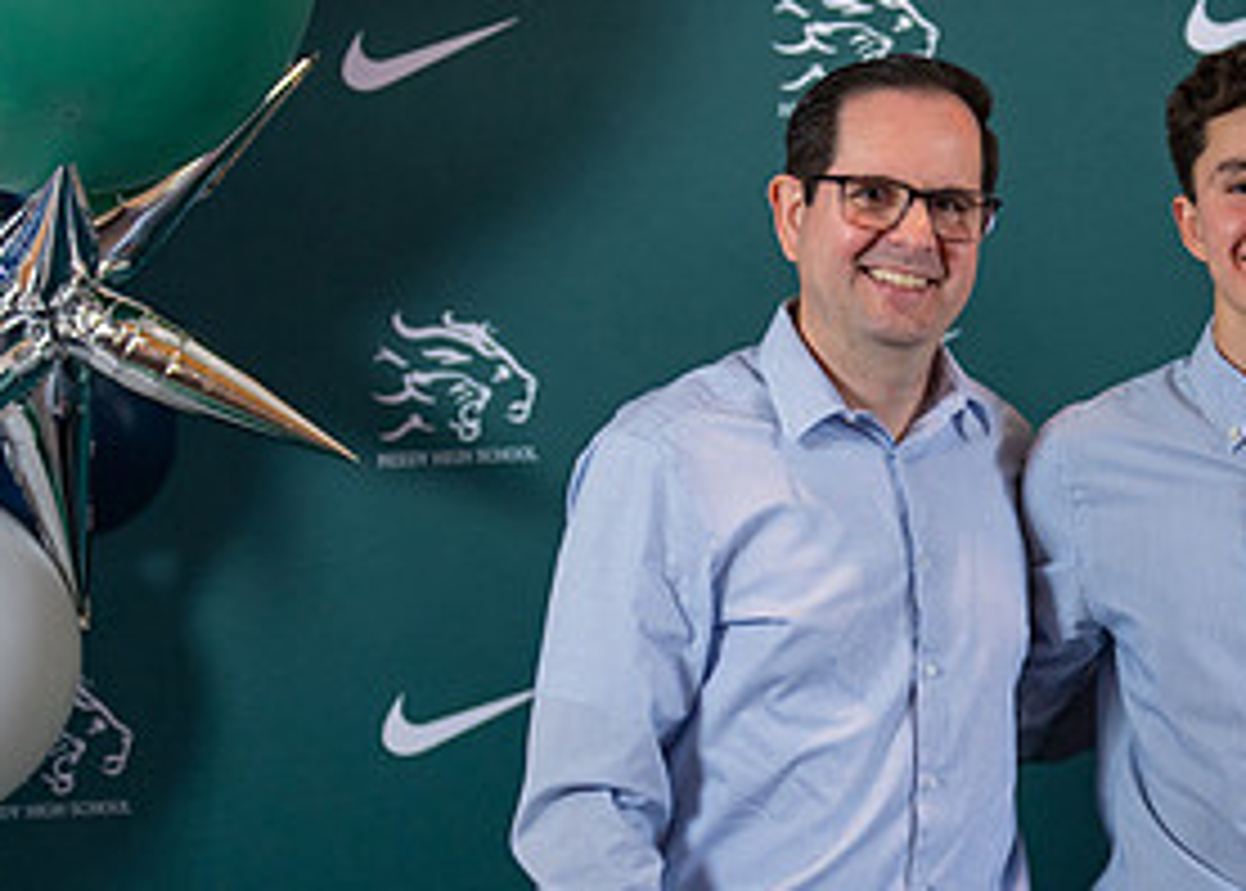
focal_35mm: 115
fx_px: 4071
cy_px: 598
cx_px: 1242
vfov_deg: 12.5
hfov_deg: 17.0
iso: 500
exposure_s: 1/400
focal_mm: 50
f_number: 1.2
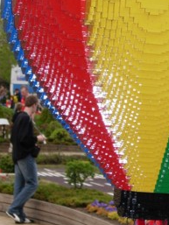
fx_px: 1457
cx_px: 171
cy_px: 52
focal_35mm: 224
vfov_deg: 8.8
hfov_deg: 6.6
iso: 79
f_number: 3.7
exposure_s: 1/592
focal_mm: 14.9
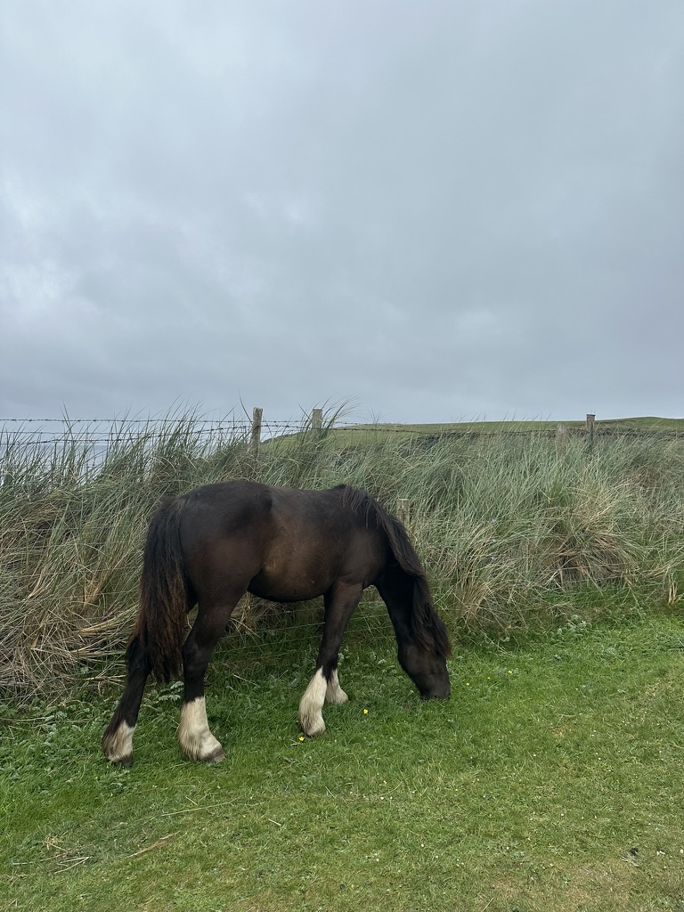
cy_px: 456
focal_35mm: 24
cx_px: 342
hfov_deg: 56.8
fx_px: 632
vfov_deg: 71.6
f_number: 1.78
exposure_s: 1/1721
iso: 80
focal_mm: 6.86
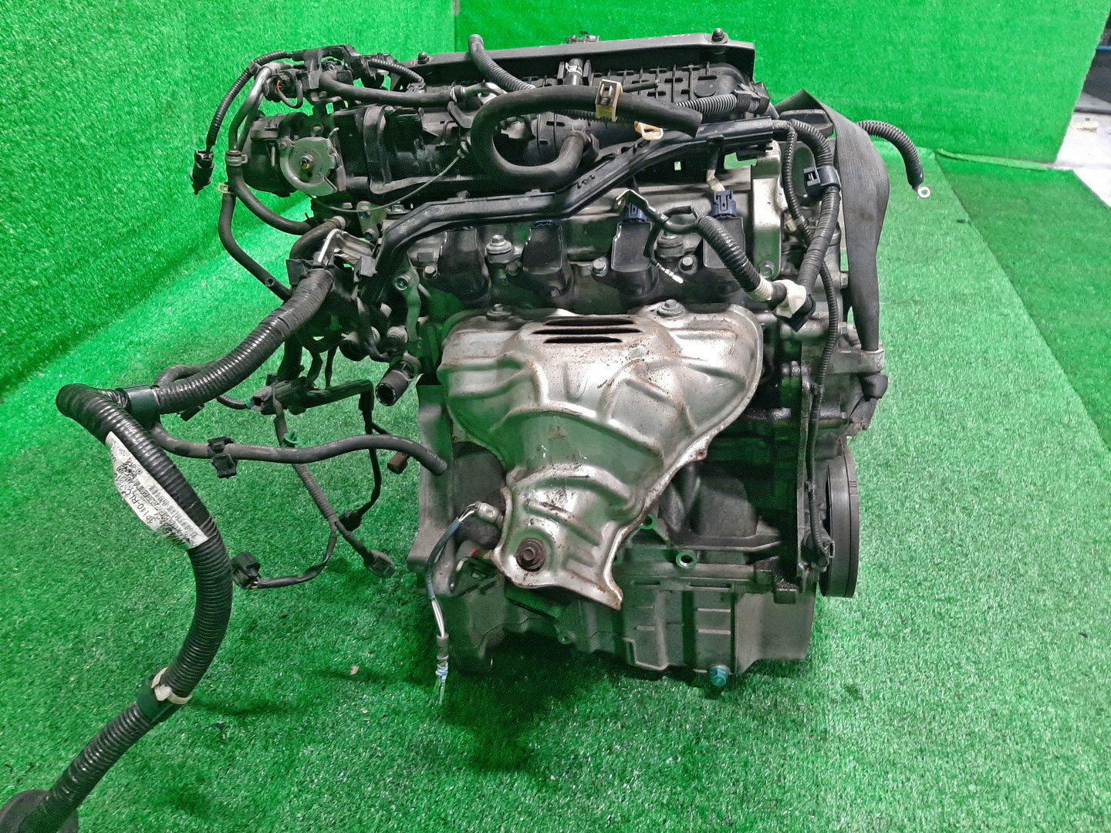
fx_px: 834
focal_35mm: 26
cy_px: 416
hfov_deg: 67.3
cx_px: 556
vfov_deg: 53.1
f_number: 1.7
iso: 215
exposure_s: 1/50
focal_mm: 3.93
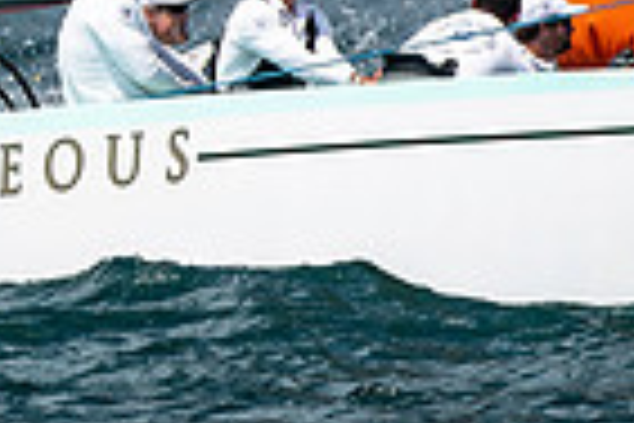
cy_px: -304
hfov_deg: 1.0
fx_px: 36963
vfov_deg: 0.7
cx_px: -634
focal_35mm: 2099
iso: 400
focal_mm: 340
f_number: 5.6
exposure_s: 1/2500
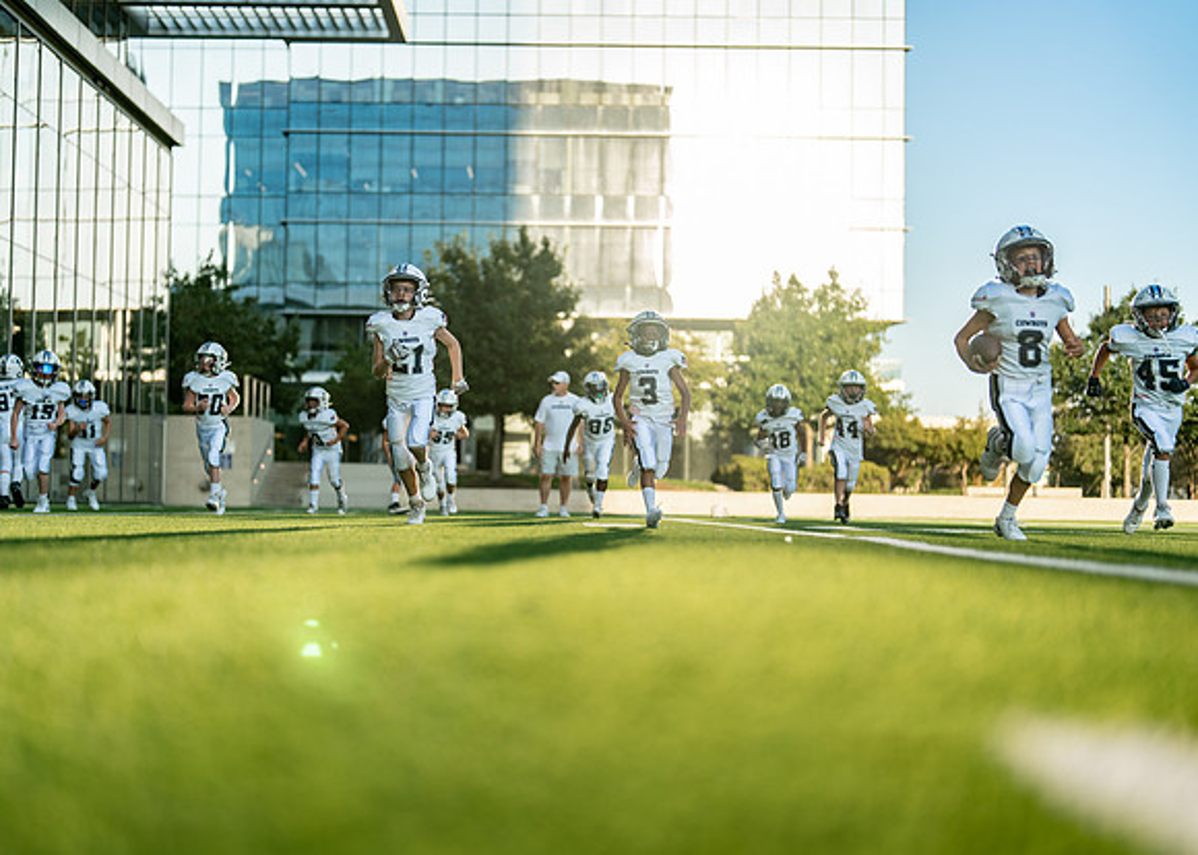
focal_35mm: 55
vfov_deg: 25.8
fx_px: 1867
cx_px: 540
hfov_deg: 35.5
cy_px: 429
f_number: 1.2
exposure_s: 1/3200
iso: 125
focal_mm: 50
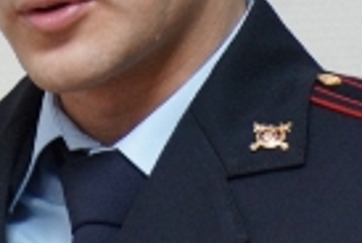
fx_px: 10370
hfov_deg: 2.0
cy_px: -65
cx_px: 53
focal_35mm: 1029
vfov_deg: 1.3
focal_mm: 210
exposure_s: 1/40
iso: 2000
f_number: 6.3
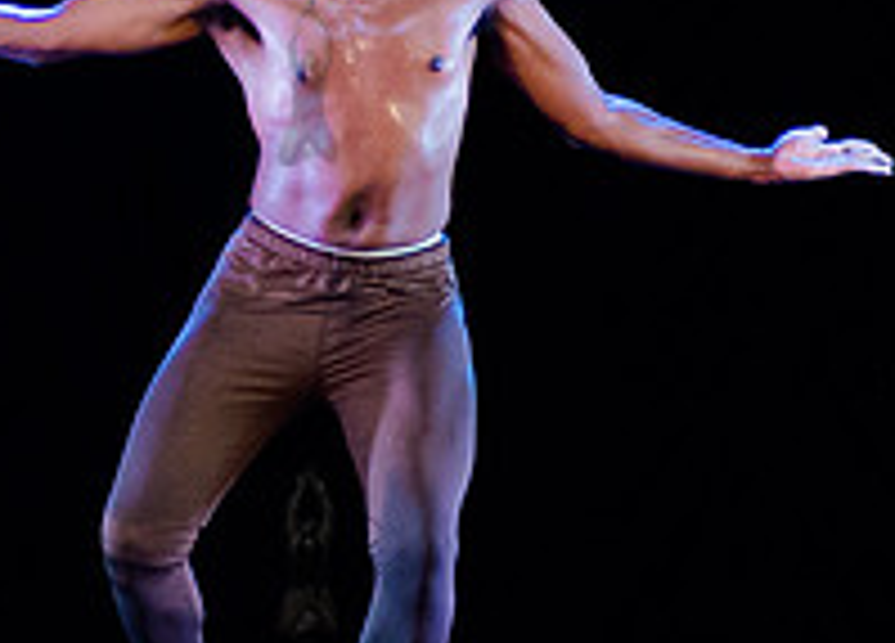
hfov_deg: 2.5
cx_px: 358
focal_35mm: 795
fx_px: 20249
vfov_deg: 1.8
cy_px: 146
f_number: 2.8
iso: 3200
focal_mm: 200
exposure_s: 1/1000
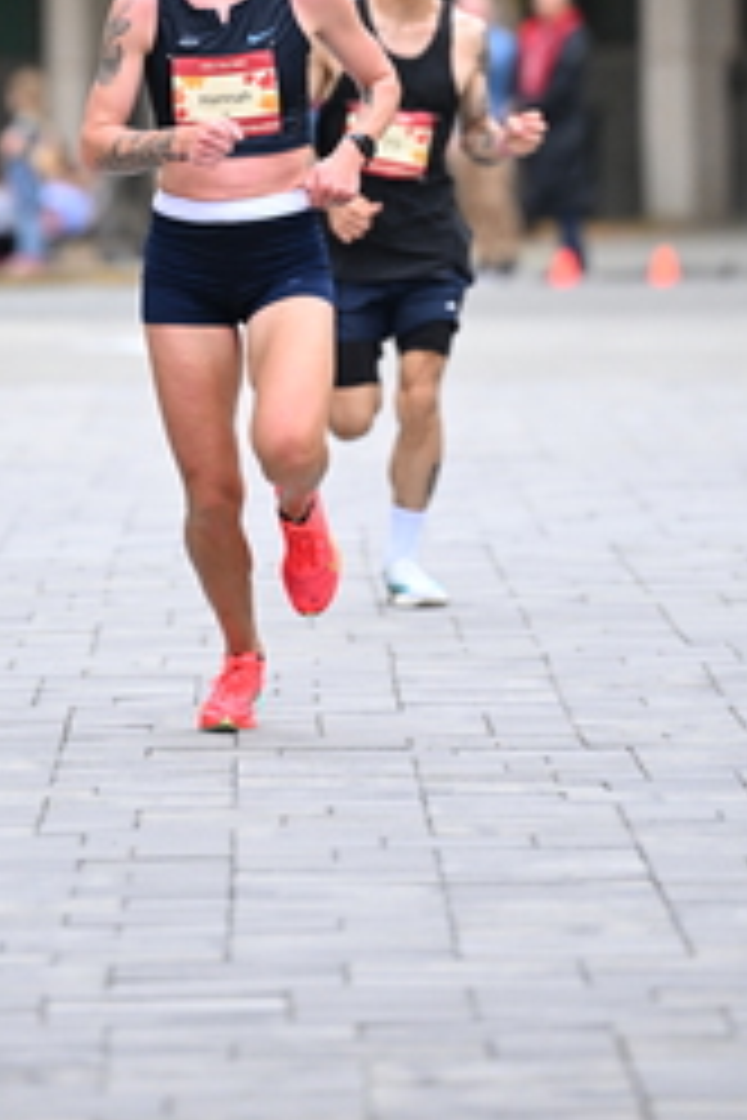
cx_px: 281
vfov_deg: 4.7
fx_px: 13756
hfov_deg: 3.1
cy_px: -13
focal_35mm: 442
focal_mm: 200
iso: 1600
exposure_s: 1/800
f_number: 2.8
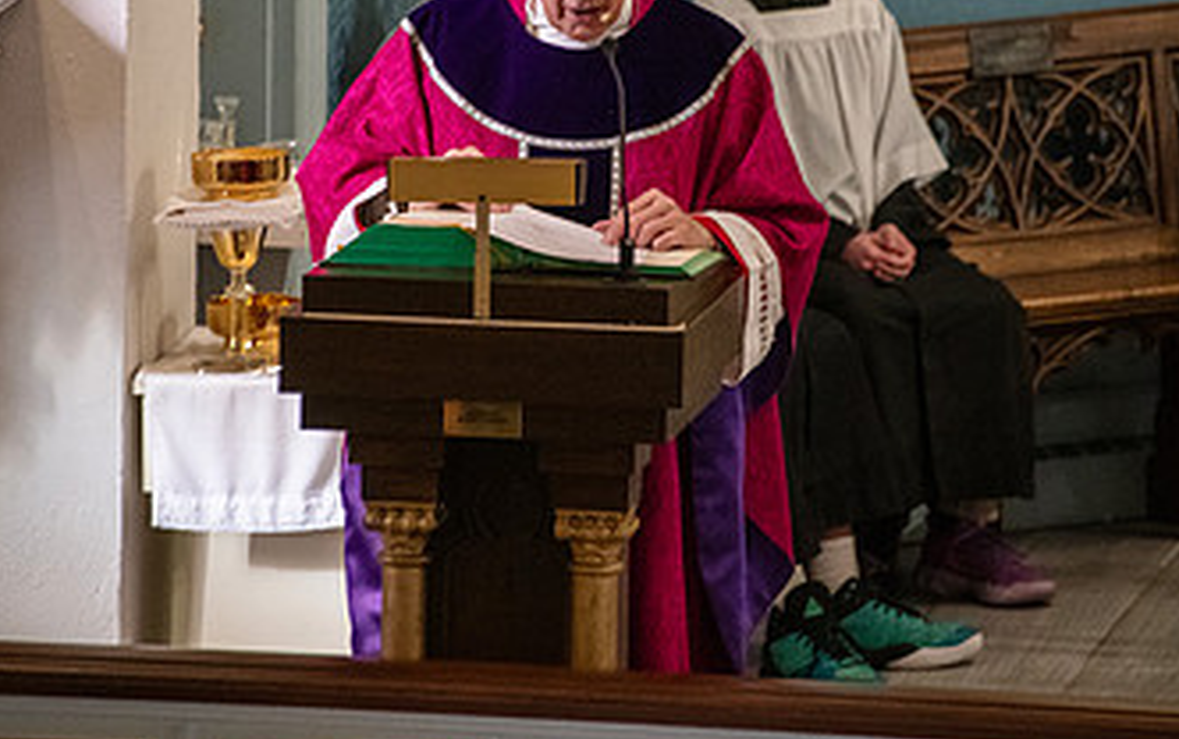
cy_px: 144
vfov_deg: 2.5
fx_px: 17170
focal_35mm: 534
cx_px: 625
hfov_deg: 3.9
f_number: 5.6
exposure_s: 1/160
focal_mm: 300
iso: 4000
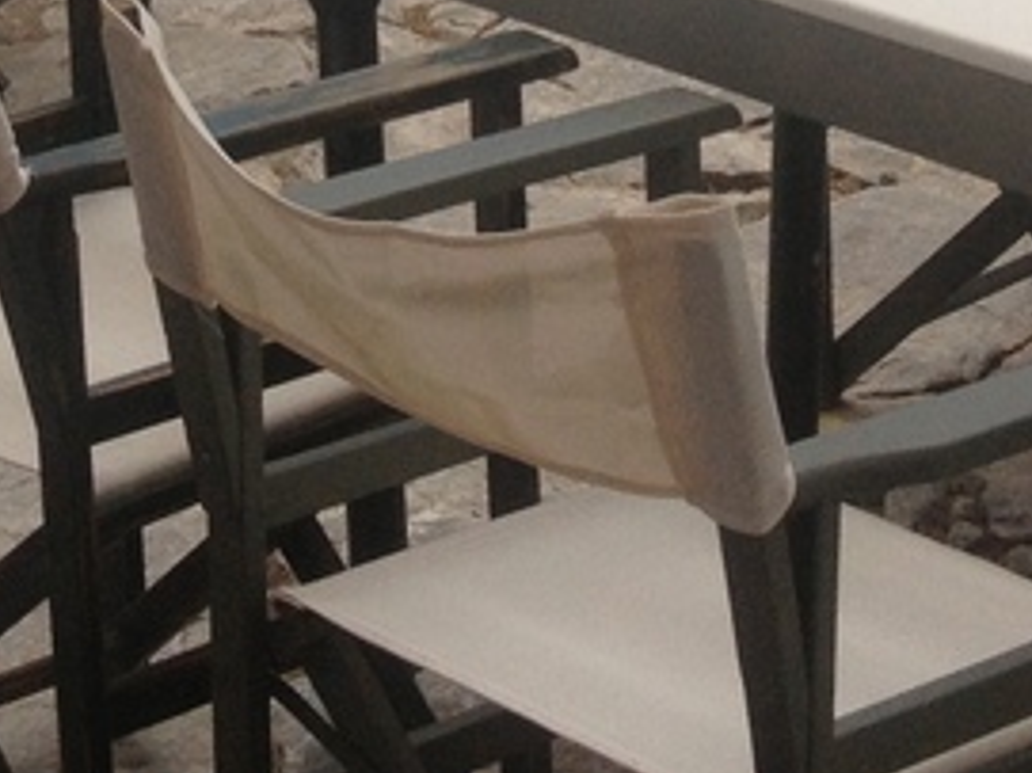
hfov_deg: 12.7
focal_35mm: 155
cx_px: 392
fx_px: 4619
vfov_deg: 8.9
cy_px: -929
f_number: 2.4
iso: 50
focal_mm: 4.28
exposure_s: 1/2907
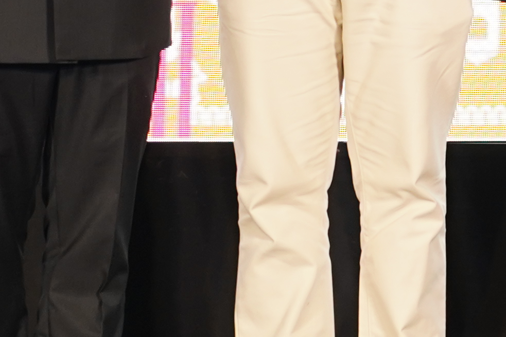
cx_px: 1089
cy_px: -356
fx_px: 3260
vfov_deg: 5.8
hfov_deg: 8.3
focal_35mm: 232
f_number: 4
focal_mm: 38
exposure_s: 1/100
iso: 800
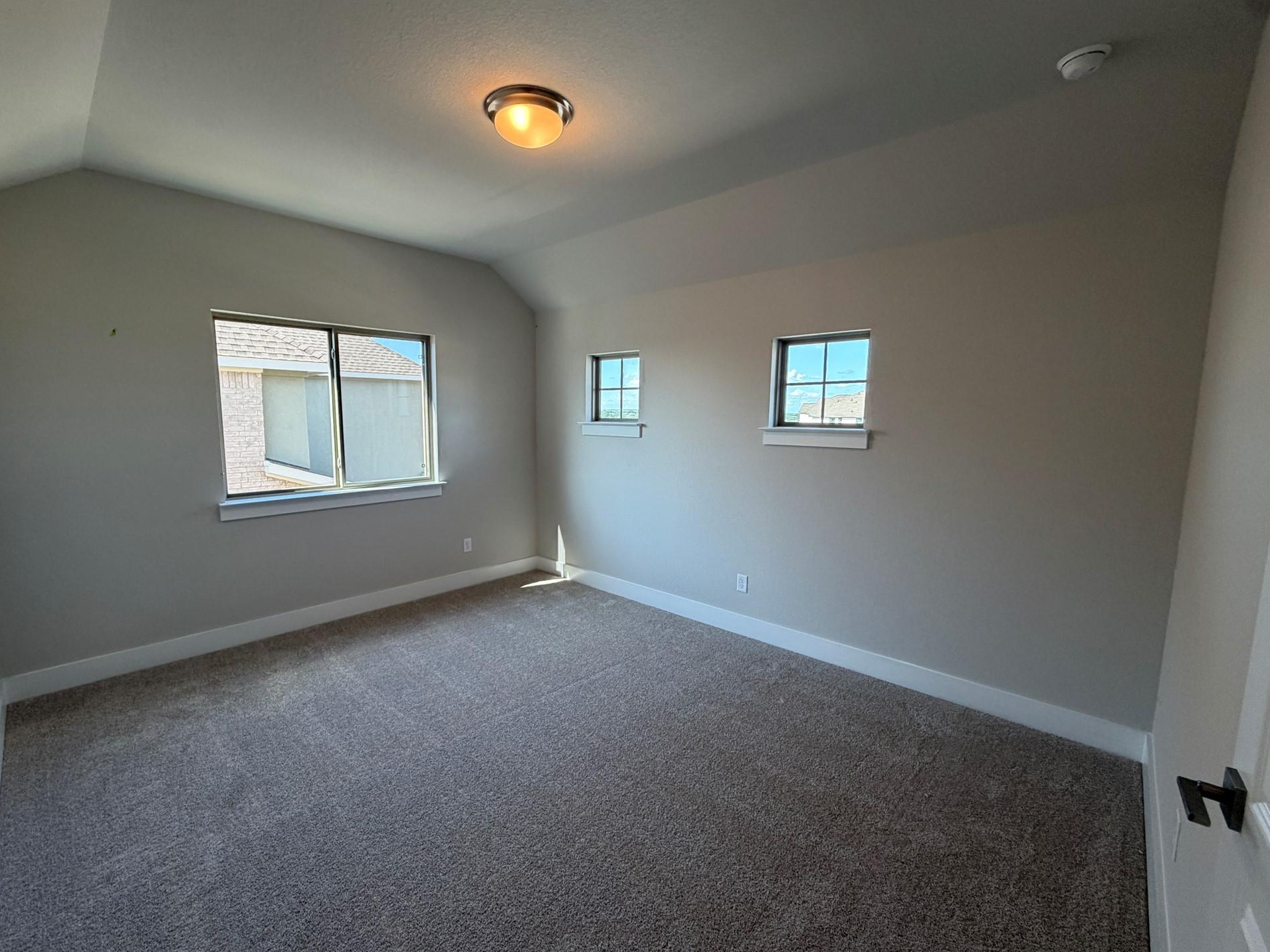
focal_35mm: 15
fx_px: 550
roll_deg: -0.5
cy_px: 479
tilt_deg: -7.1
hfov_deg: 98.0
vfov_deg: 81.8
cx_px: 592
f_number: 2.2
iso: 125
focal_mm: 2.22
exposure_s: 1/120
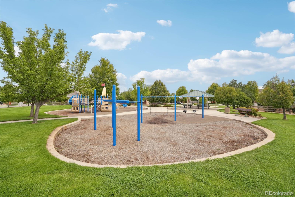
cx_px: 148
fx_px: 123
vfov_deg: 77.3
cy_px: 98
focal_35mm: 15
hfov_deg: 100.4
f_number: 8
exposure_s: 1/500
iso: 800
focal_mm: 10
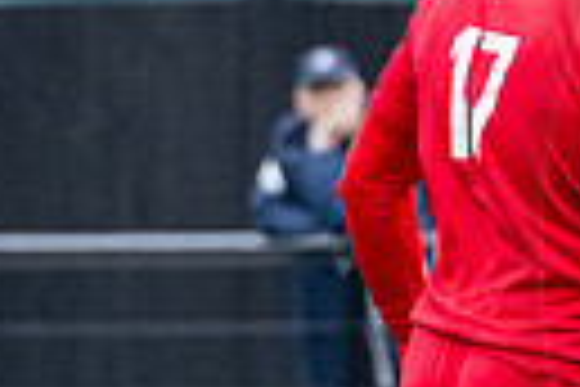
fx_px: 38648
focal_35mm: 2399
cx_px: 1433
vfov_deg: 0.6
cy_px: 81
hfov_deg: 0.9
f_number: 4
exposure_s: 1/1600
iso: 500
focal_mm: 200
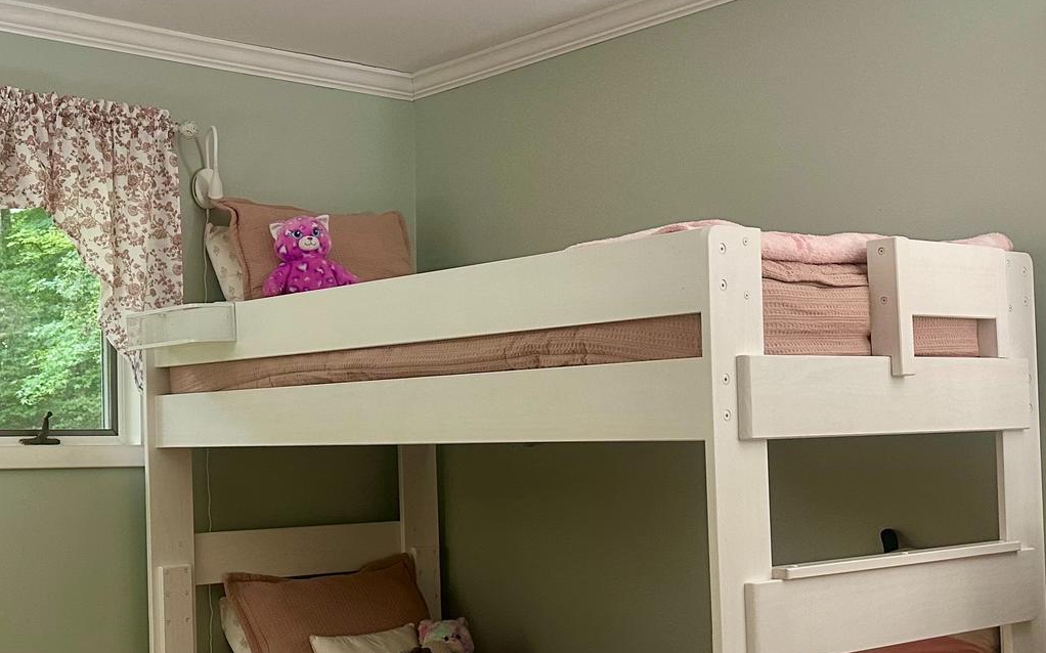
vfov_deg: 25.3
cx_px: 261
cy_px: 404
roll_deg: +0.0
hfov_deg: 38.6
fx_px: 1453
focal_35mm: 51
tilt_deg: +1.7
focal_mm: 6.86
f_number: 1.78
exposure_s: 1/60
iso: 320
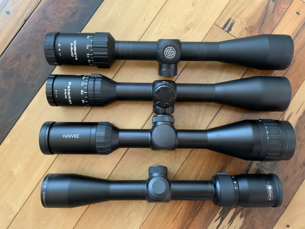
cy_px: 114
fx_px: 256
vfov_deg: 48.2
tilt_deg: -87.3
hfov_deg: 61.7
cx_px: 152
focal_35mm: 29
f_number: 1.8
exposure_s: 1/40
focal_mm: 3
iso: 320
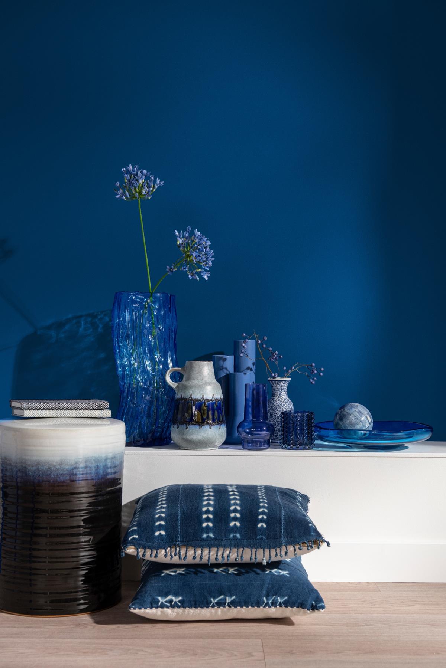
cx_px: 223
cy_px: 334
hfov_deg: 24.6
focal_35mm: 55
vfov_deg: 36.2
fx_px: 1022
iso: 400
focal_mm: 55
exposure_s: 1/40
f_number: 8
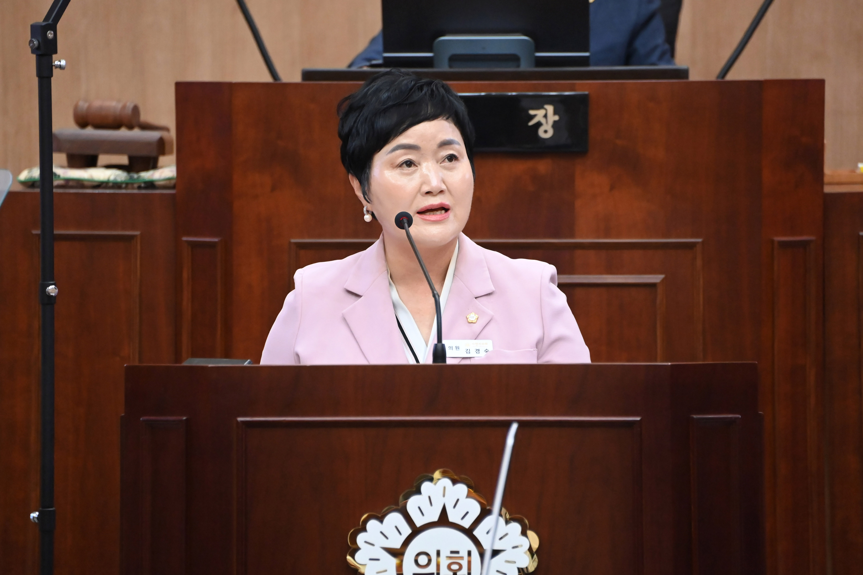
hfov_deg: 6.9
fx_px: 7191
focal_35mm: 300
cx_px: 432
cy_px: 288
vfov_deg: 4.6
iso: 8000
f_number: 5.6
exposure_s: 1/250
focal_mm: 300
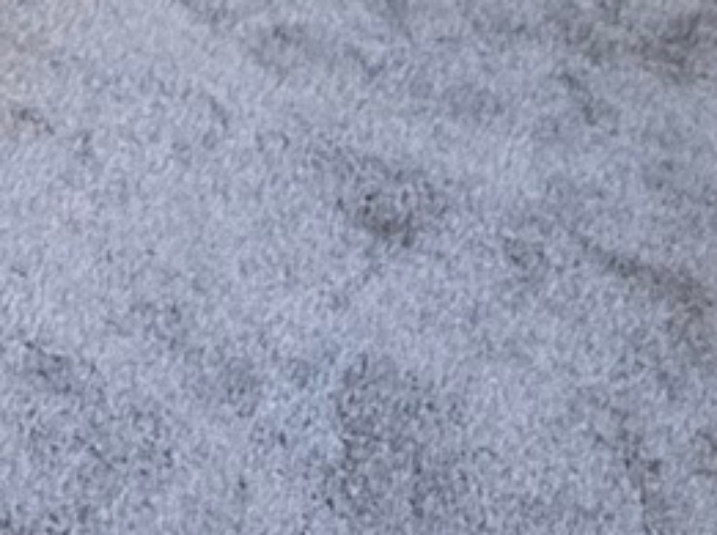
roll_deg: +1.9
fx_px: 2275
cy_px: -911
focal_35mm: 110
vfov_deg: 10.6
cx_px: -44
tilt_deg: -11.1
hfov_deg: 17.4
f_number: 2.2
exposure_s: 1/120
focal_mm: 2.22
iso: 160
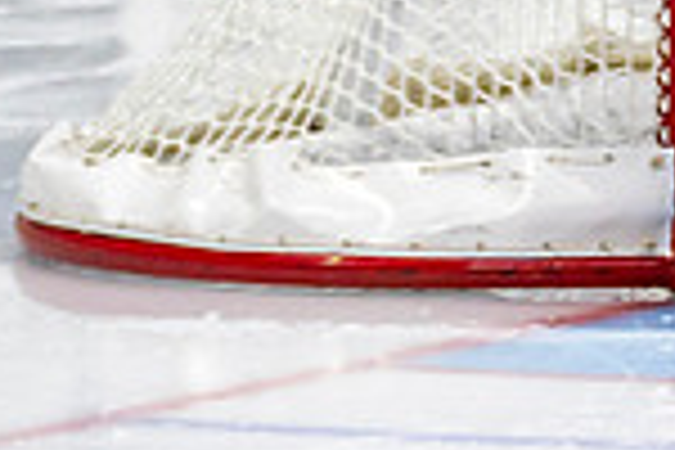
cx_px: 1139
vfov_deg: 2.0
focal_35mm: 692
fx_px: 12974
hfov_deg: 3.0
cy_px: -249
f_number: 2.8
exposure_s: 1/640
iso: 500
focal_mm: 120
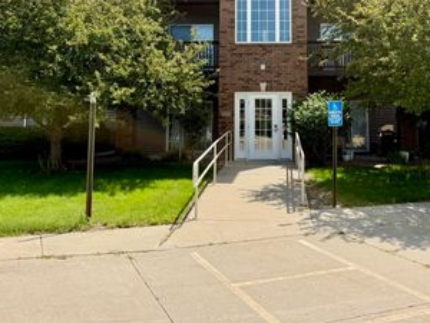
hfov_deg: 46.3
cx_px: 274
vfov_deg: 34.7
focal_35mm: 40
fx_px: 497
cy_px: 58
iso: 125
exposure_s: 1/5319
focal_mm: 6.76
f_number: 1.78
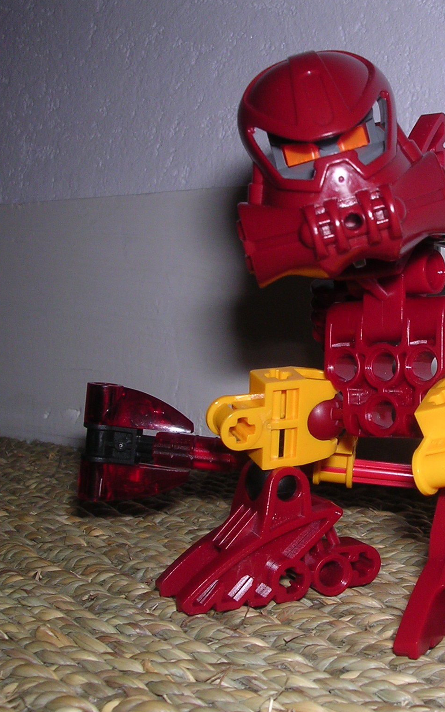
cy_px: 357
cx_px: 396
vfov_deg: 37.5
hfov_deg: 23.4
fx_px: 1048
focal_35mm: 54
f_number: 5.6
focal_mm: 5.8
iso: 100
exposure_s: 1/60.1
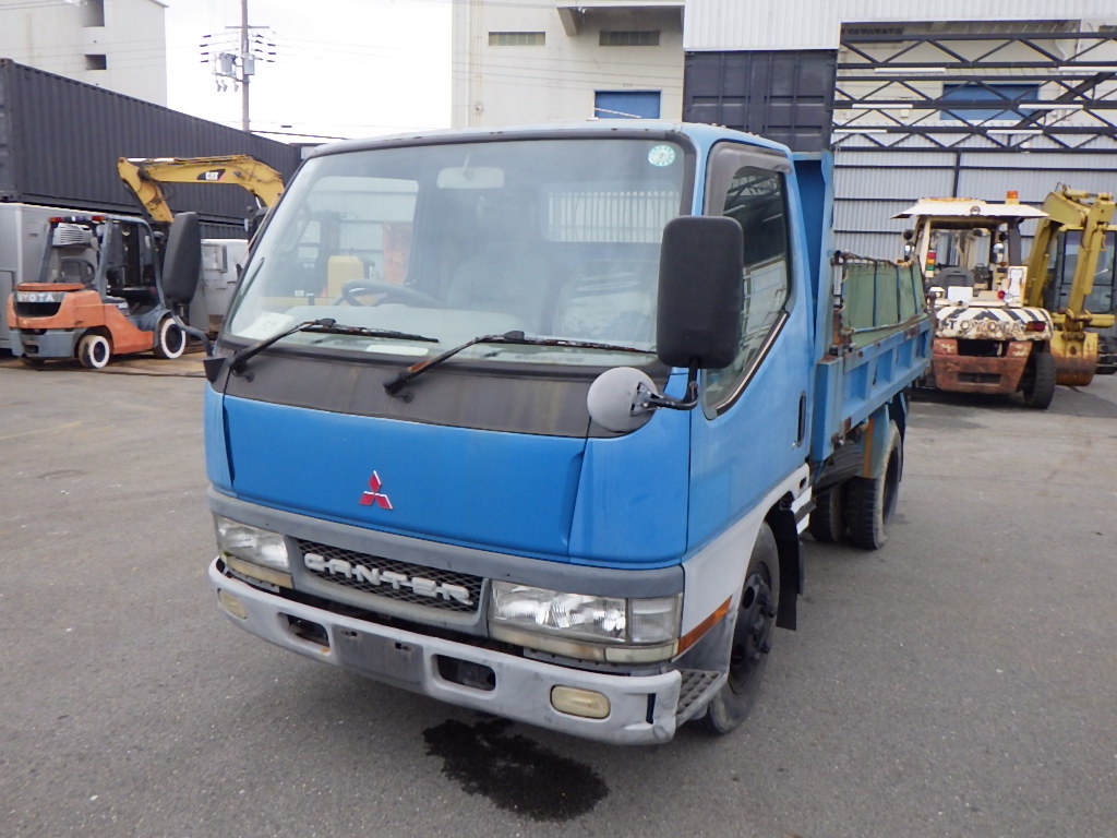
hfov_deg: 63.4
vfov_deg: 49.7
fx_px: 904
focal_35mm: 28
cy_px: 419
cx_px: 558
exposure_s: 1/200
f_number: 3.5
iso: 250
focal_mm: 5
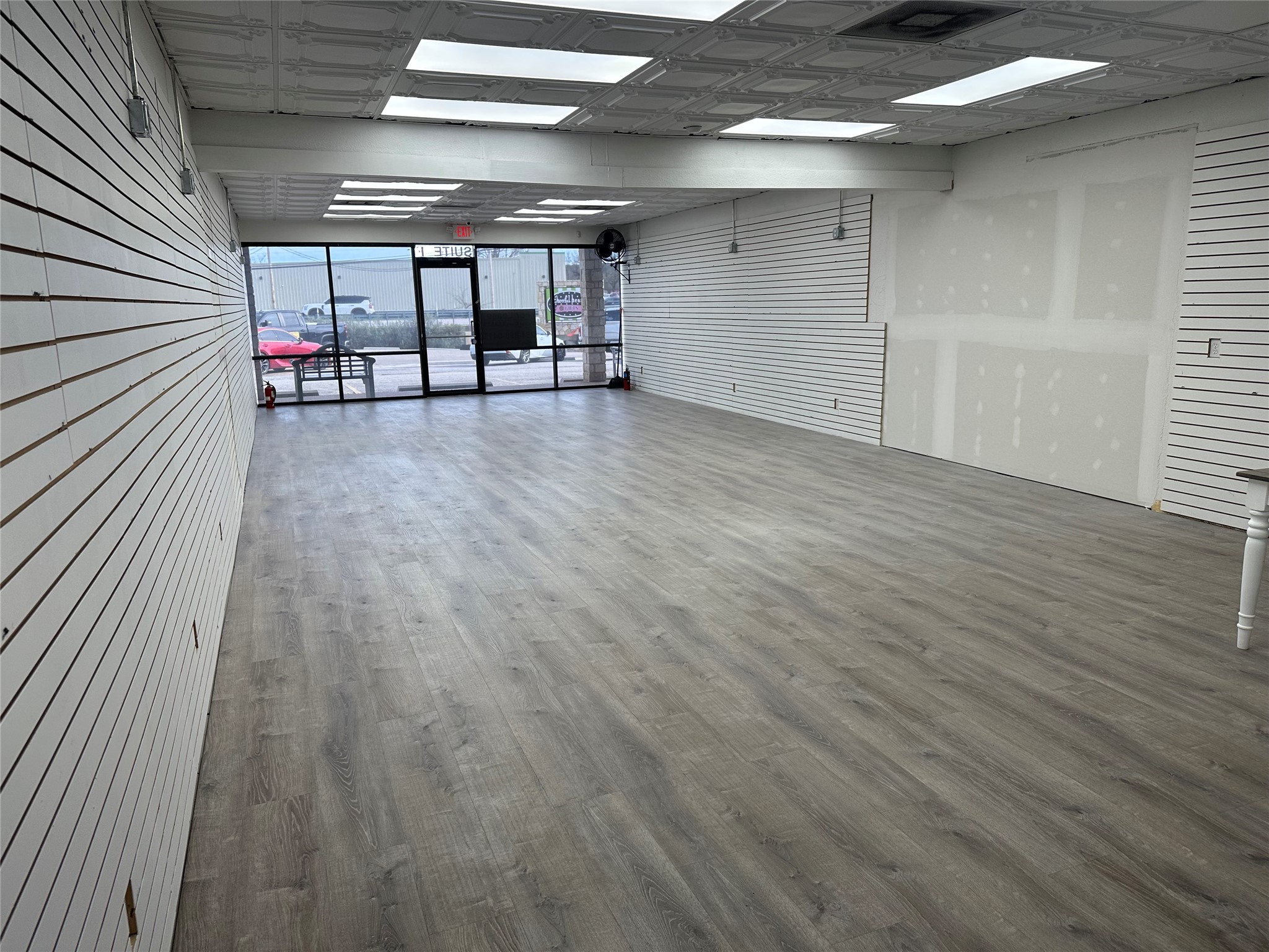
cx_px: 634
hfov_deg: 71.6
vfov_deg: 56.8
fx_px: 880
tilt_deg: -11.4
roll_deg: +1.2
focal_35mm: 24
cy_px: 476
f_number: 1.78
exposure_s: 1/223
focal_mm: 6.86
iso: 64
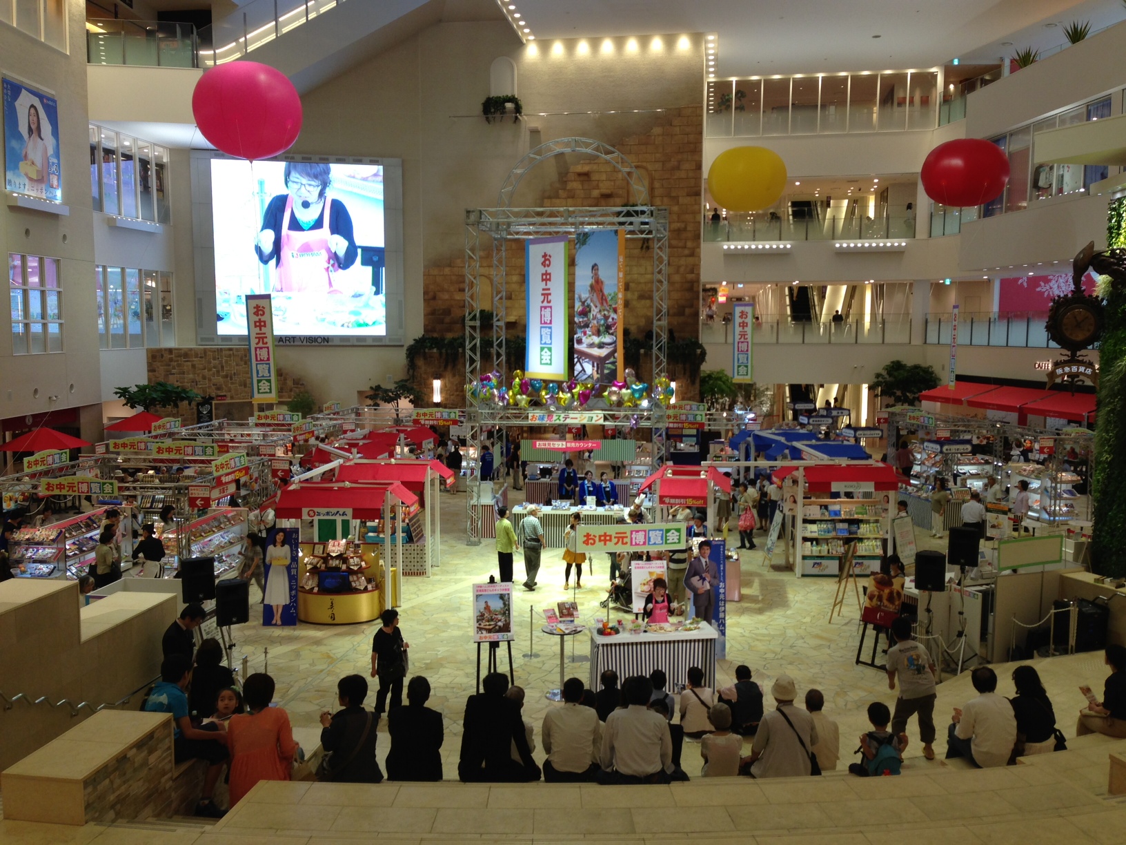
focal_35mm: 33
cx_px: 563
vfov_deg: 42.9
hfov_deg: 55.4
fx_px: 1073
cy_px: 422
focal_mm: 4.13
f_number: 2.4
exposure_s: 1/60
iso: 50
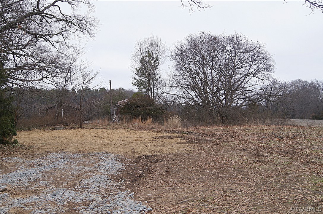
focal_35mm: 42
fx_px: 376
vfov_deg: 31.8
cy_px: 107
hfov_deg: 46.5
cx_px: 162
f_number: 5
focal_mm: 28
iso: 100
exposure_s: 1/200
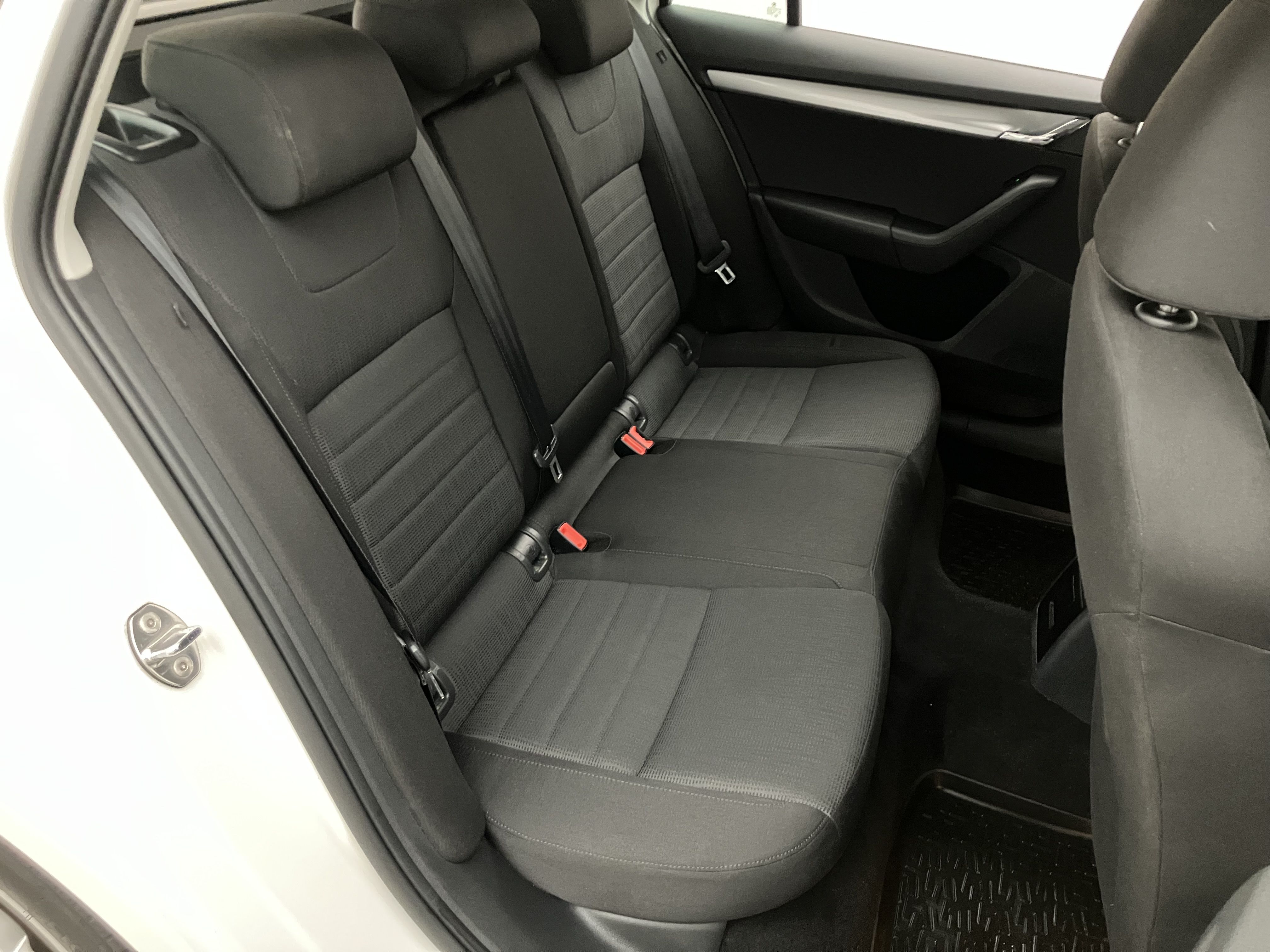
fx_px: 1027
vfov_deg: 49.7
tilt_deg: -30.4
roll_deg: -6.3
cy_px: 476
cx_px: 635
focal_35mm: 28
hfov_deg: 63.4
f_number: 1.8
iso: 640
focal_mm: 3.99
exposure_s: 1/22
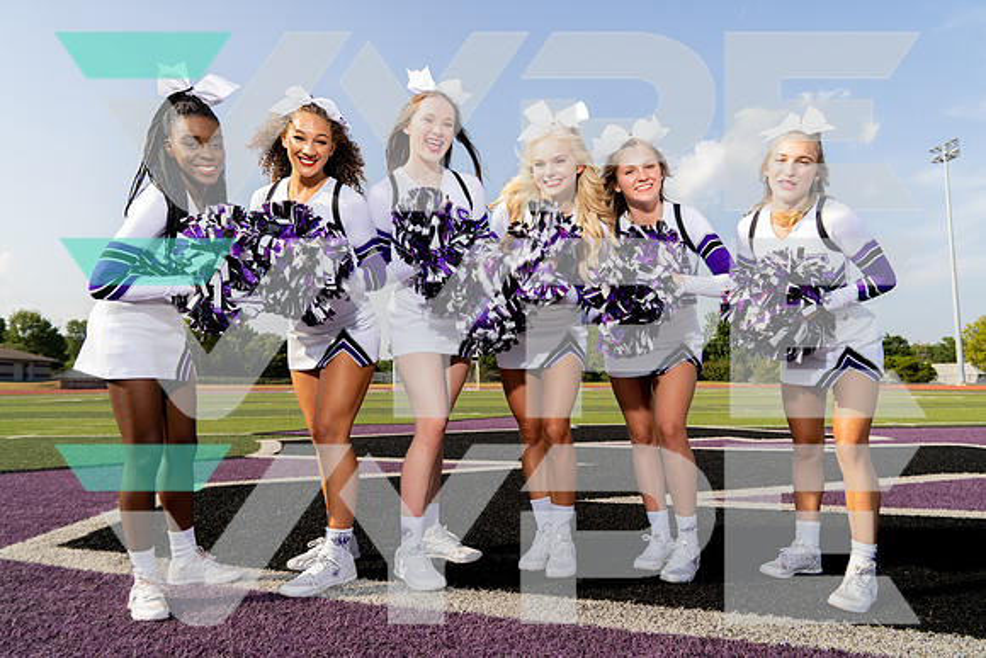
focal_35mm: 24
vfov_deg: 53.2
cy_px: 329
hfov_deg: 73.7
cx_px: 493
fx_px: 657
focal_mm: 24
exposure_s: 1/250
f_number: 6.3
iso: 100
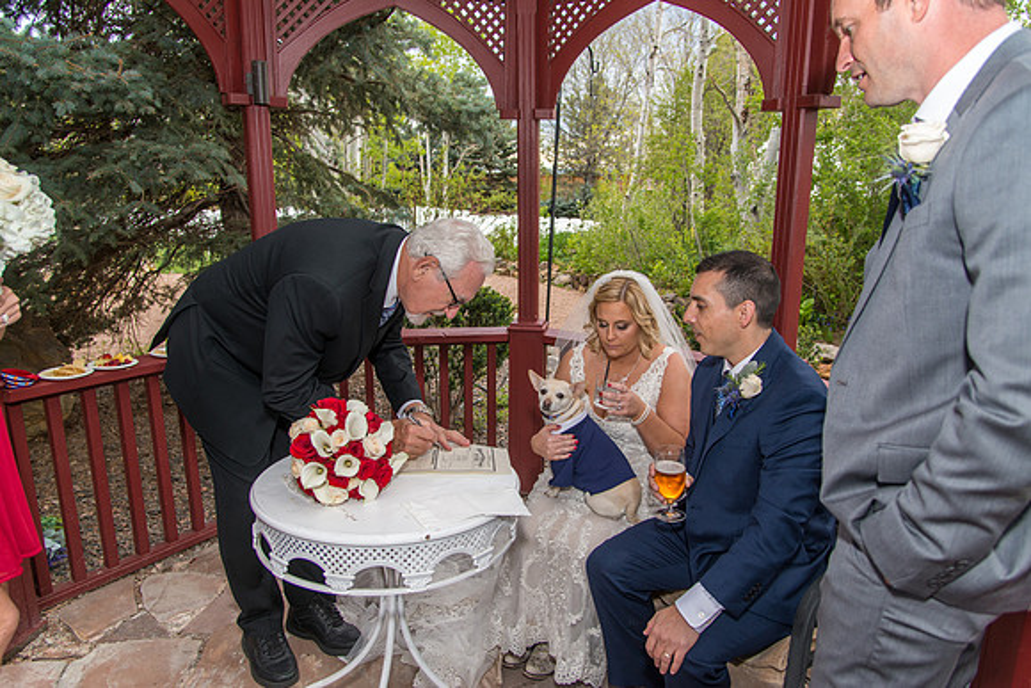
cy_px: 344
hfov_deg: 73.7
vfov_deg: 53.2
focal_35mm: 24
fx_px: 687
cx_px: 516
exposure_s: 1/200
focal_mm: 24
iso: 400
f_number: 4.5
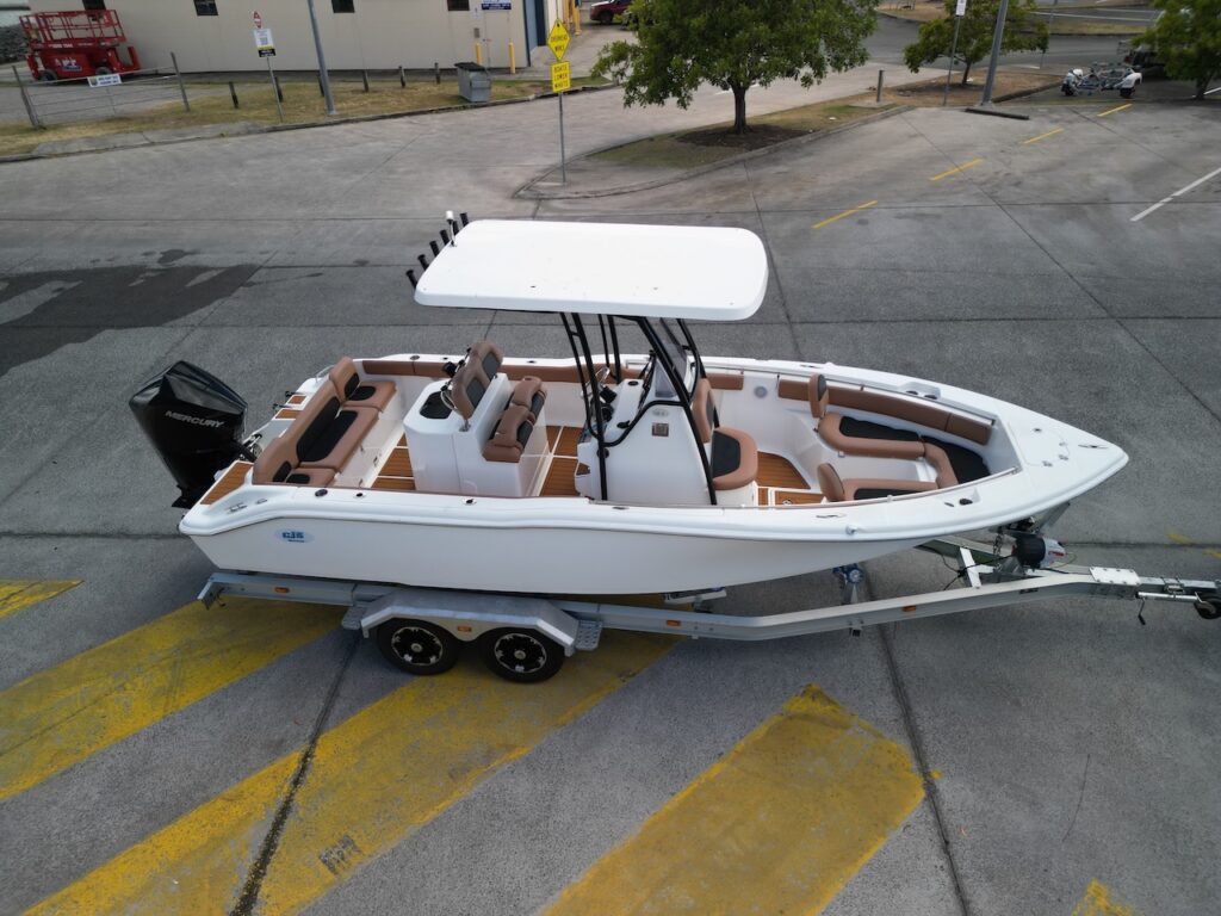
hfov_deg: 71.6
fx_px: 847
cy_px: 458
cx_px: 610
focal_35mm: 24
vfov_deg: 56.8
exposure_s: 1/50
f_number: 1.7
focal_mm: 6.72
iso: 110
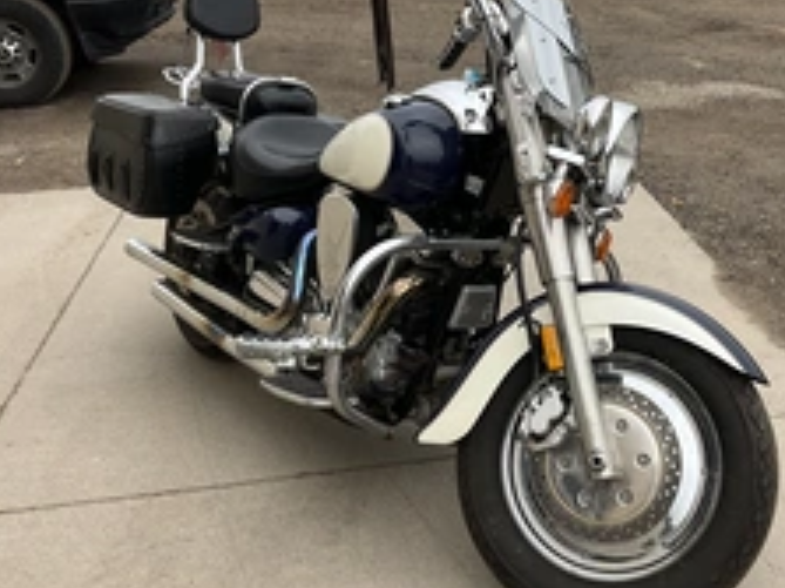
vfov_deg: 27.9
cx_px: 514
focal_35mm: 52
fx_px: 1179
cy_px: 208
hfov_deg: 36.5
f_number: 1.8
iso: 16
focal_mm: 3
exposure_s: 1/122
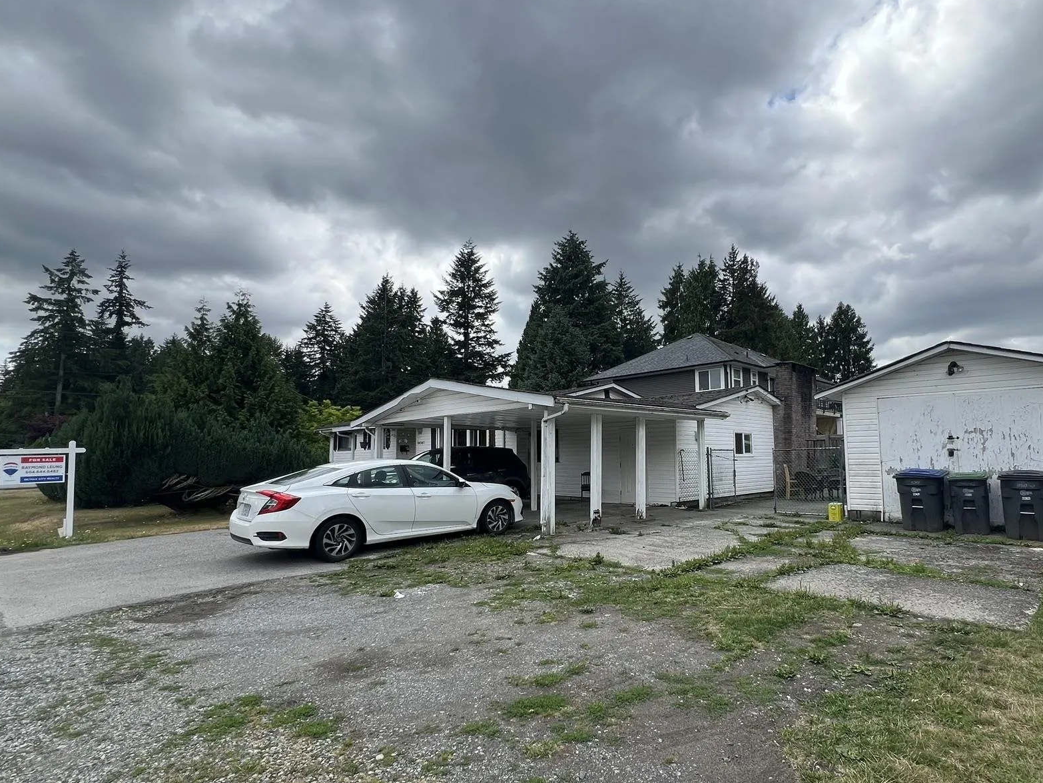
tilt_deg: +4.5
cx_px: 611
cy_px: 412
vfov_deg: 74.7
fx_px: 512
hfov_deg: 90.2
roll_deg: +0.9
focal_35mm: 17
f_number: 1.8
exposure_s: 1/1429
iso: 32
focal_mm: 1.57
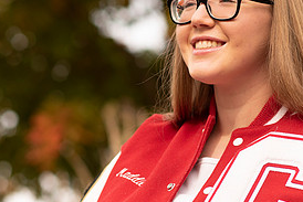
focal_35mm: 180
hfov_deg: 11.4
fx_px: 1516
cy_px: 81
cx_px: 221
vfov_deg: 7.6
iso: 100
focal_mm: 85
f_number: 2.5
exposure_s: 1/800
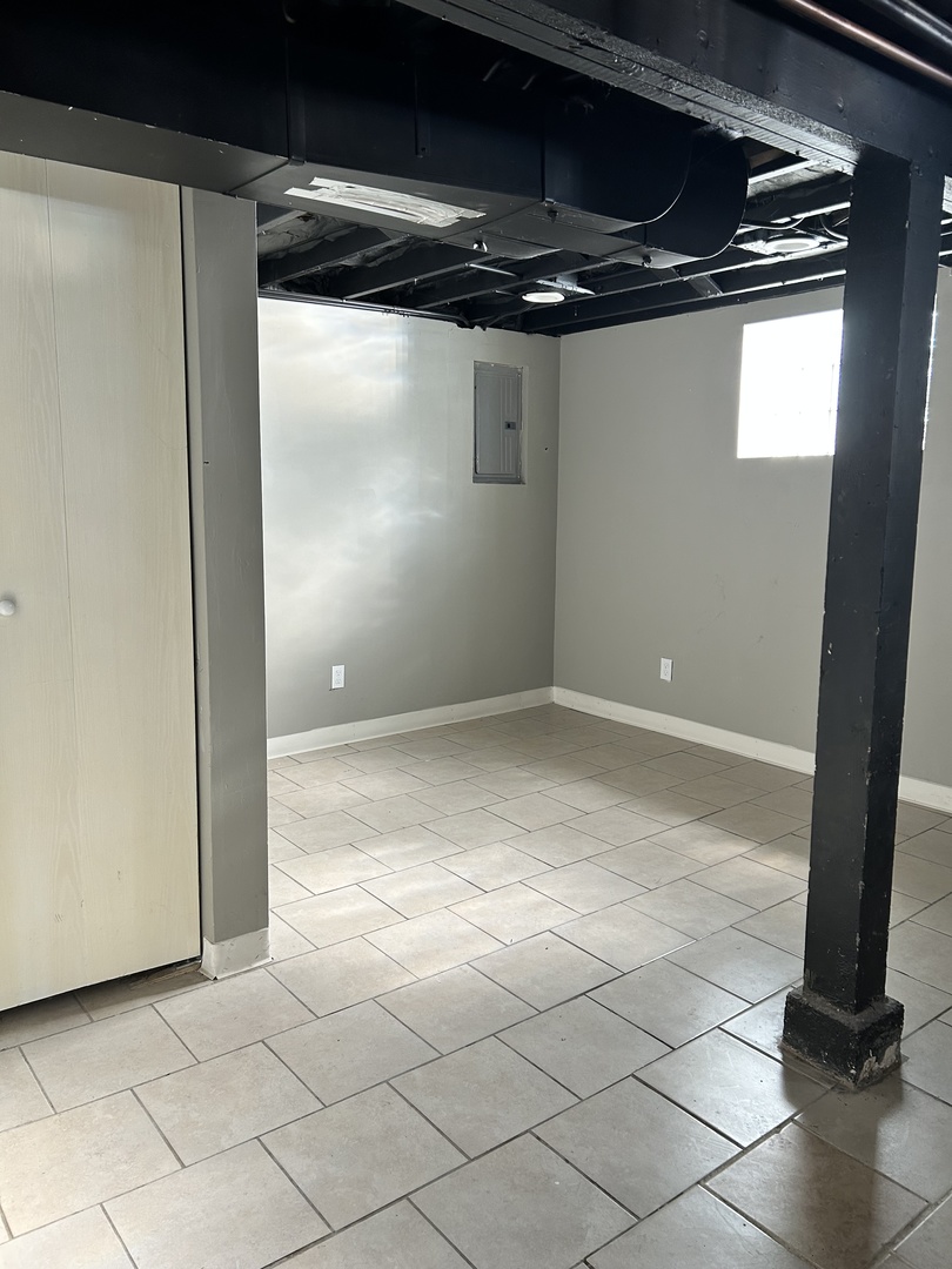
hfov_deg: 53.1
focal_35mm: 26
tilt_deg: -8.7
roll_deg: +0.2
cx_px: 476
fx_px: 953
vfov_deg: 67.3
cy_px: 634
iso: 125
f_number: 1.5
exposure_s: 1/120
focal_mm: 5.7
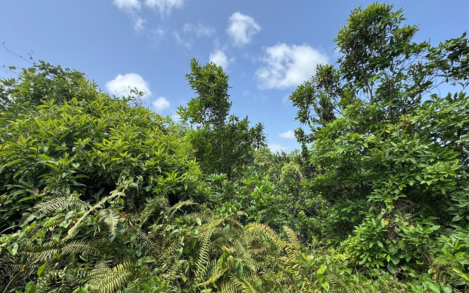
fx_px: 192
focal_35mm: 15
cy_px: 166
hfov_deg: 101.5
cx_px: 233
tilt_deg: +3.5
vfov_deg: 74.4
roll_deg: +0.1
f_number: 2.2
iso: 40
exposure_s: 1/741
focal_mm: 2.22
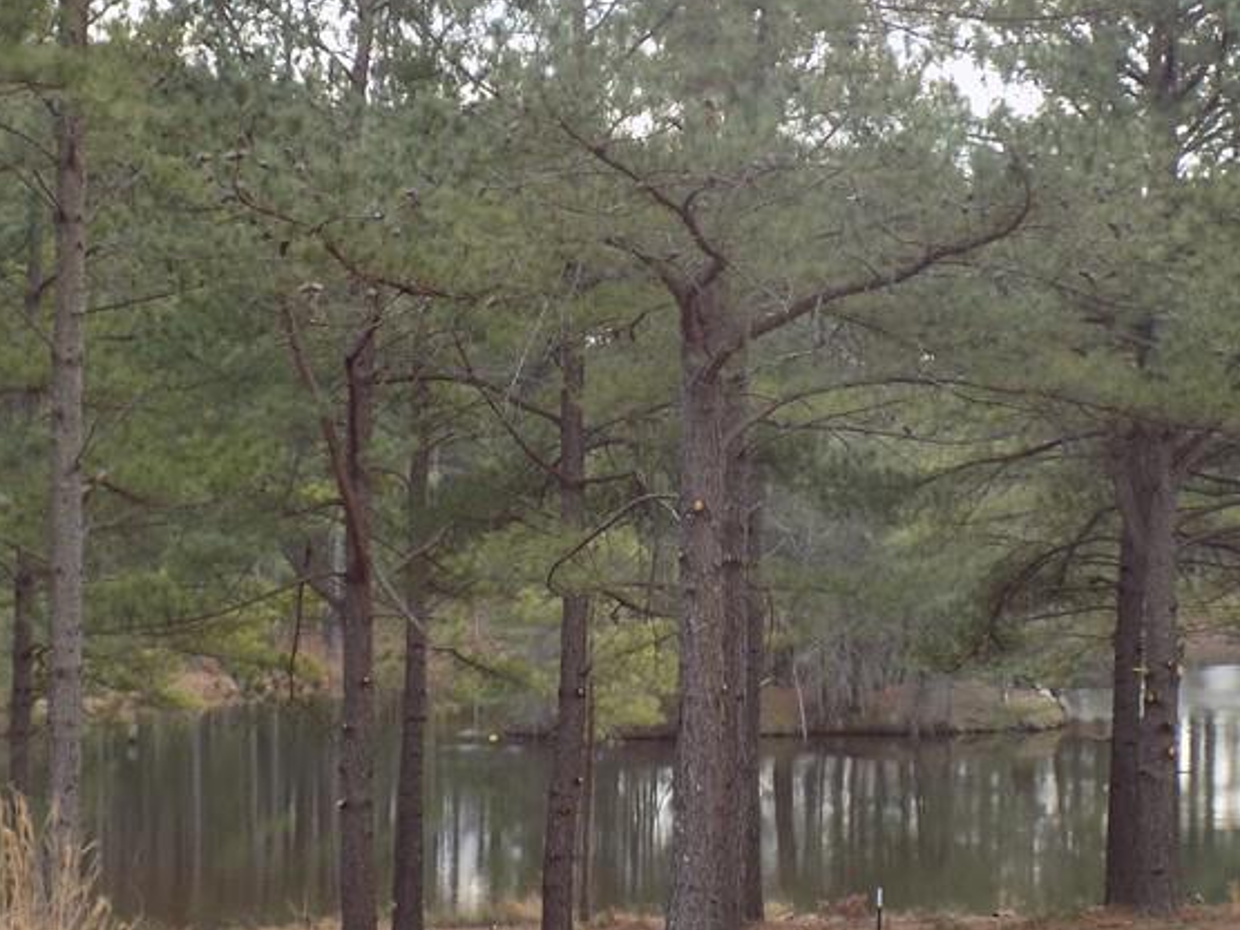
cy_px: 438
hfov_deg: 20.4
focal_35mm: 96
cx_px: 704
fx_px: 3438
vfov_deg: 15.4
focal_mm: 9.3
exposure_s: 1/80
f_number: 3.9
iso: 80
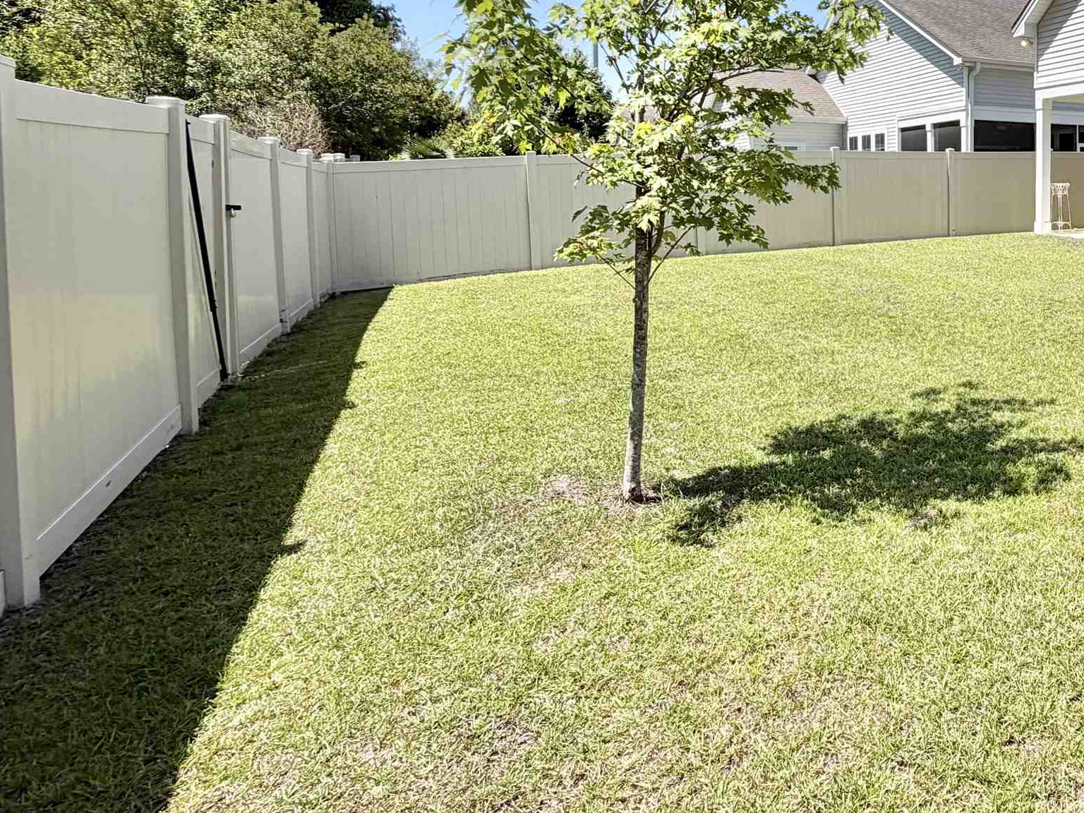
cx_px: 1060
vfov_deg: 48.1
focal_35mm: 28
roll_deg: +0.3
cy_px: 219
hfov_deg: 52.0
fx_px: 877
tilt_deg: -3.0
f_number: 2.2
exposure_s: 1/820
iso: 20
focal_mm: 2.22
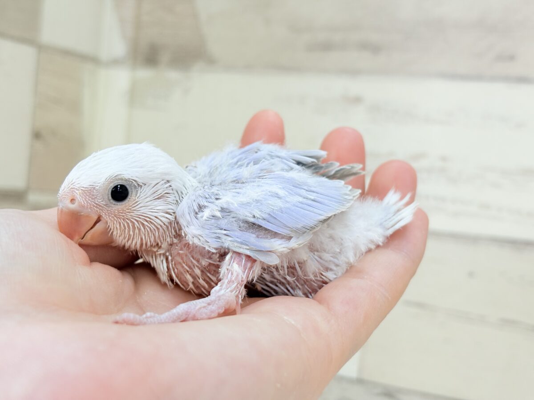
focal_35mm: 52
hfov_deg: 36.8
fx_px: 802
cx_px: 267
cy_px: 200
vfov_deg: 28.0
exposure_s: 1/50
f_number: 1.6
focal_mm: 5.96
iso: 50
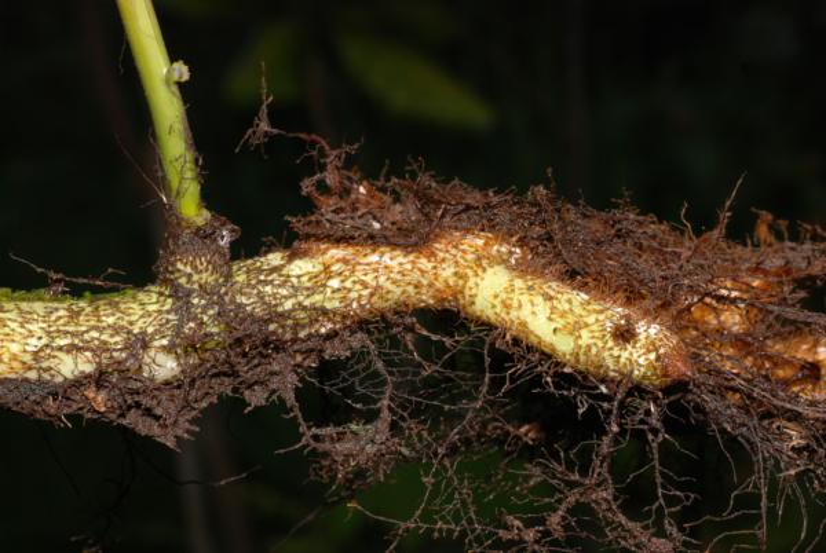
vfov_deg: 13.1
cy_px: 276
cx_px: 413
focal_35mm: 105
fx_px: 2413
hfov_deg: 19.4
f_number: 18
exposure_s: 1/60
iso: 200
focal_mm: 70
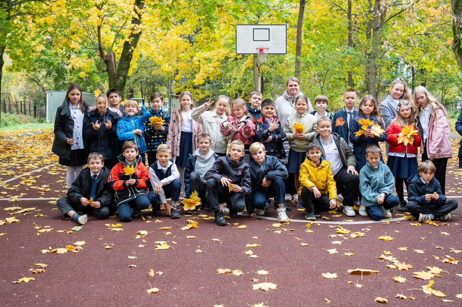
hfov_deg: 47.4
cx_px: 247
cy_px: 125
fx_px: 526
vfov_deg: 32.5
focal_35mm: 41
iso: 320
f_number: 3.2
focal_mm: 32
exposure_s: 1/200
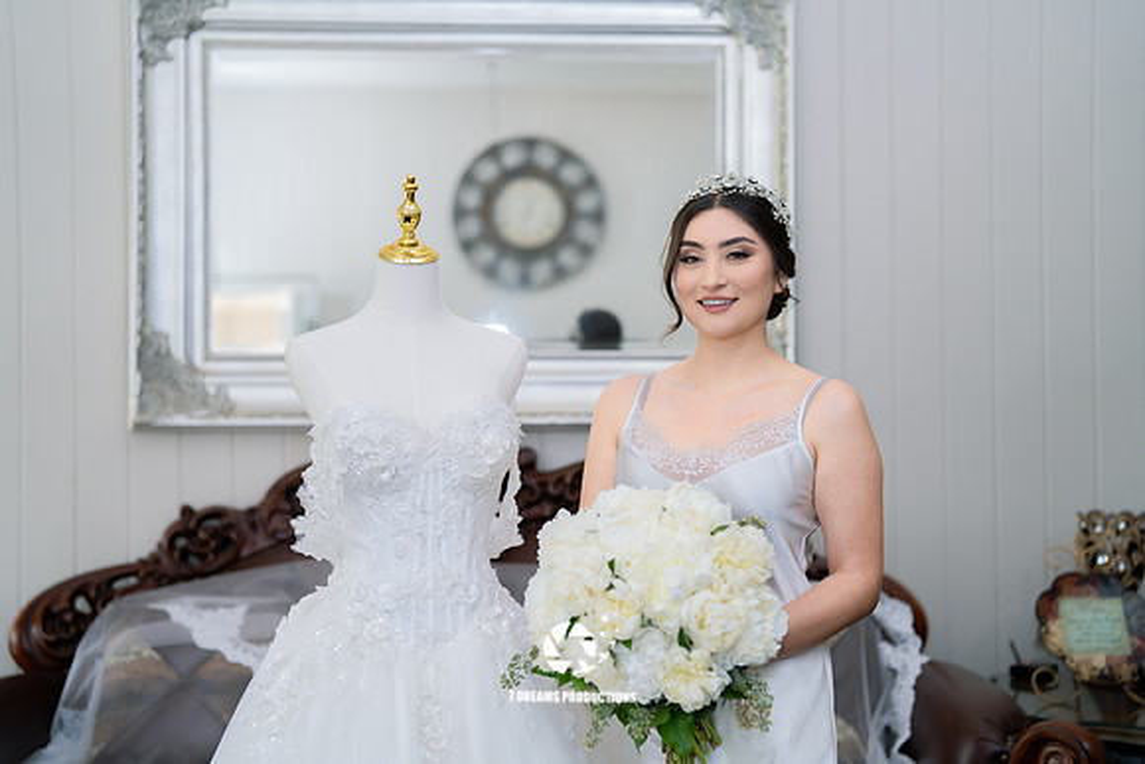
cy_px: 382
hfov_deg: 39.6
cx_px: 572
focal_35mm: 50
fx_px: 1591
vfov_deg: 27.0
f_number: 2
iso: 640
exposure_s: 1/200
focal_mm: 50
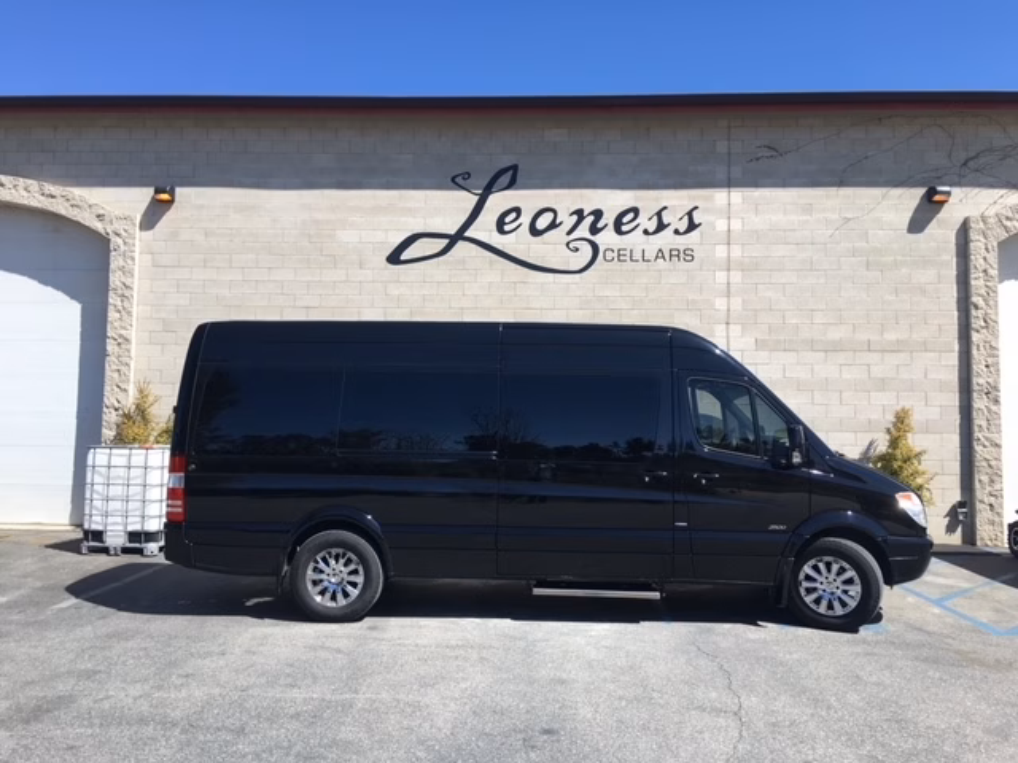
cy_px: 382
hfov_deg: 61.7
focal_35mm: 29
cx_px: 509
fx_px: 853
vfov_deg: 48.2
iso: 25
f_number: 2.2
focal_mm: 4.15
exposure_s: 1/1012
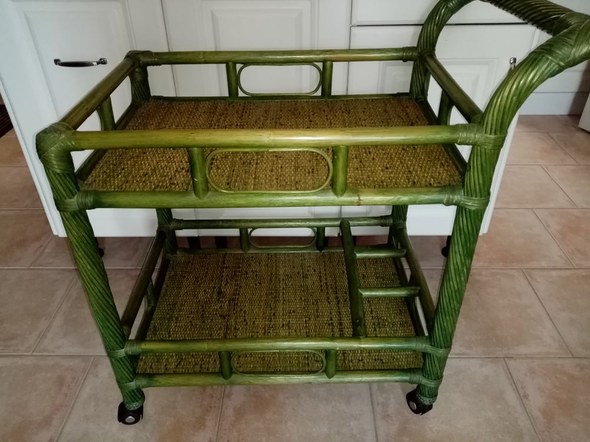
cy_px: 221
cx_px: 295
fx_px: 443
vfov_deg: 53.1
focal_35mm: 26
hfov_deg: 67.3
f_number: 1.8
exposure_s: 1/25
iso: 456
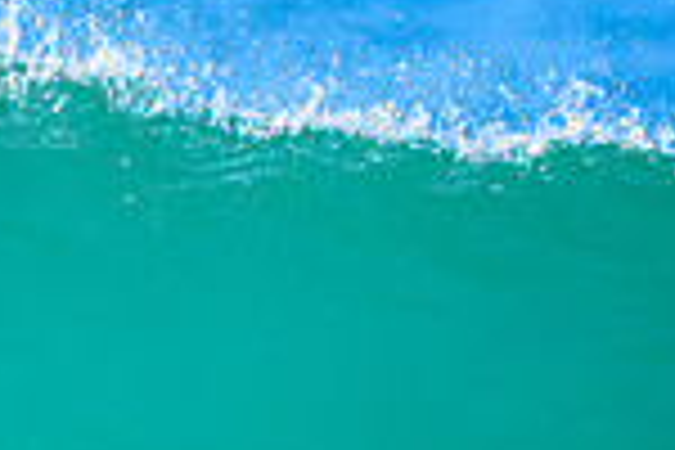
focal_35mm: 3925
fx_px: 73588
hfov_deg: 0.5
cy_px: 600
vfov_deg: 0.4
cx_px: -305
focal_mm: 800
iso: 450
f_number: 6.3
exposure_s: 1/2000
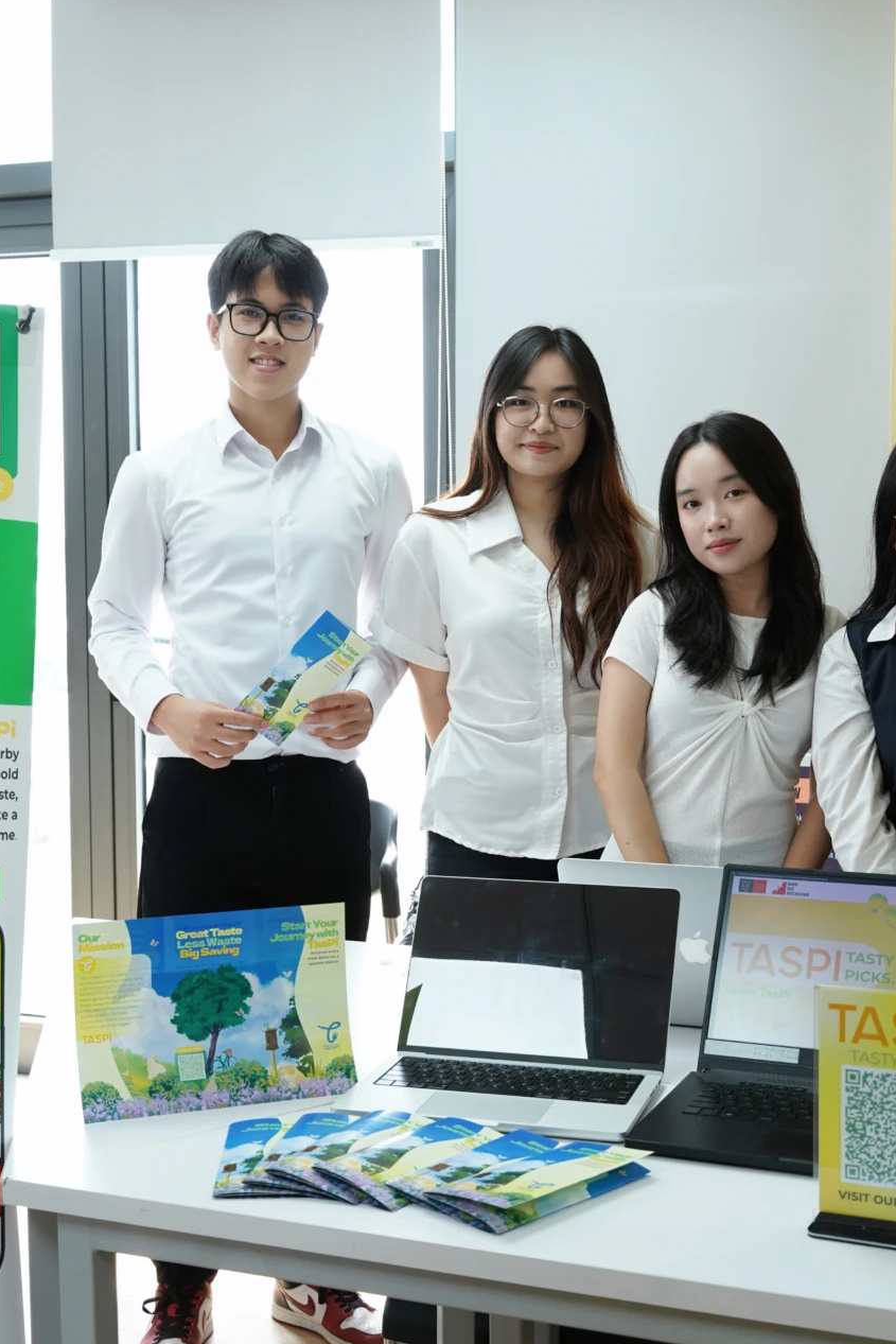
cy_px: 674
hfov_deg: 26.7
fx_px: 1889
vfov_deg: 39.2
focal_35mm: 51
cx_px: 490
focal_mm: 33.4
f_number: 5.6
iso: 1000
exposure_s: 1/100
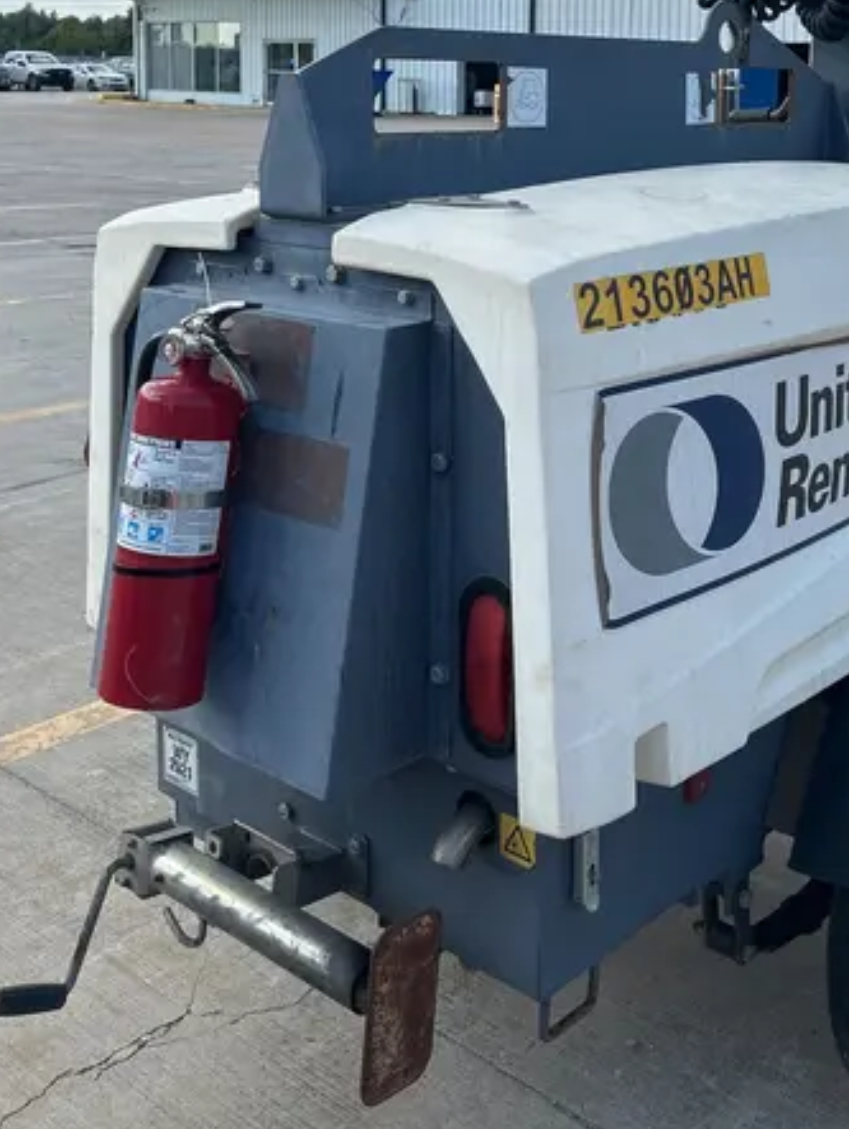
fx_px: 1404
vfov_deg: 41.8
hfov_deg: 33.3
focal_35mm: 43
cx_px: 574
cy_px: 218
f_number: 1.5
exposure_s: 1/3165
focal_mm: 5.7
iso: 50
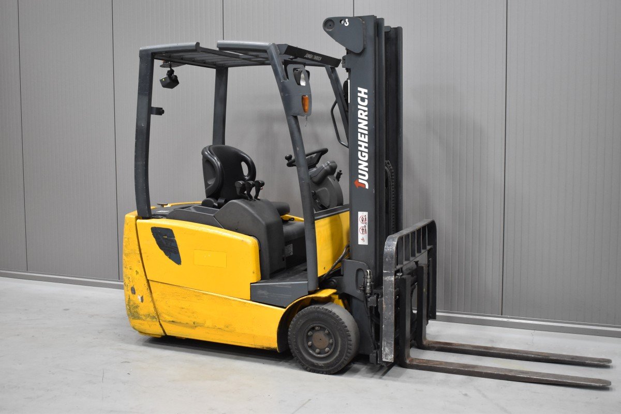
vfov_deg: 33.0
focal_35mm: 40
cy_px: 207
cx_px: 310
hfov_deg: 47.9
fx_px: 699
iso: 1600
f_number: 5
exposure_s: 1/50
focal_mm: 27
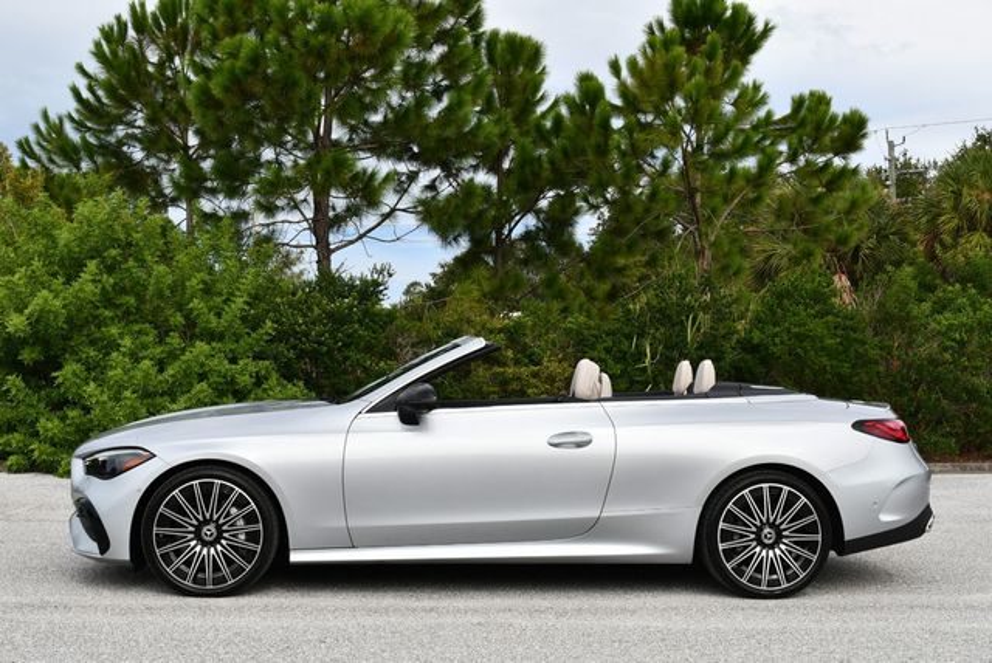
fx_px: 1324
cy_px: 332
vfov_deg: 28.1
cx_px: 496
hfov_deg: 41.1
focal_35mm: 48
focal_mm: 24
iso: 100
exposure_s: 1/250
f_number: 8
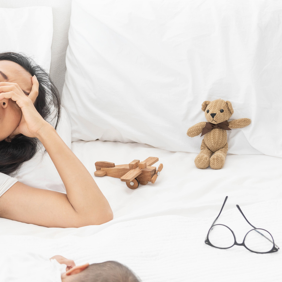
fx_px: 866
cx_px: 32
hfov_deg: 18.2
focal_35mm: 94
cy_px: 172
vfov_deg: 18.5
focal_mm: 45
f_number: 4
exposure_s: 1/160
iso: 250
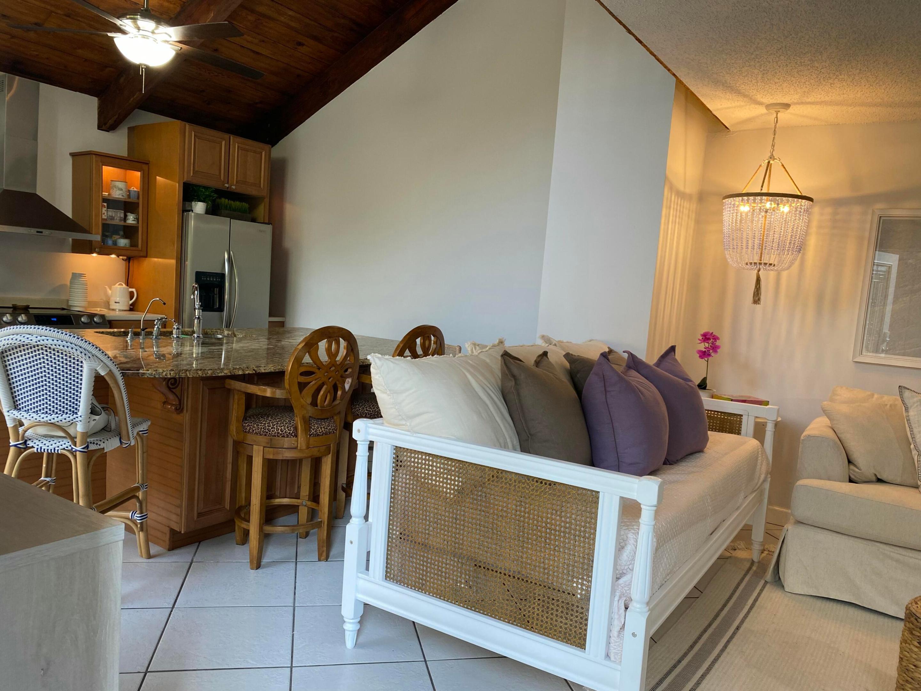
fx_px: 692
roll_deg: -4.6
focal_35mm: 26
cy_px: 346
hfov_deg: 67.3
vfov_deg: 53.1
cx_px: 460
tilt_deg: -7.0
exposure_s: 1/60
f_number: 1.8
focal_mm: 4.25
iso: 64
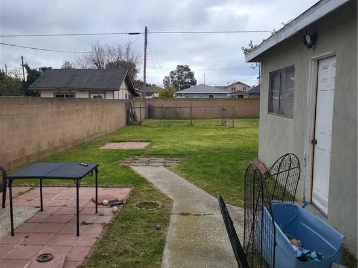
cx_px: 179
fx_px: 248
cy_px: 134
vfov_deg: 56.8
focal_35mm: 24
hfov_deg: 71.6
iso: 40
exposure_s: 1/883
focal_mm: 5
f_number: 1.8
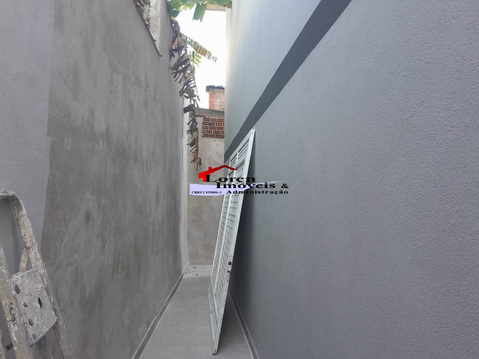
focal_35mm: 26
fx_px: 360
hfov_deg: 67.3
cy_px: 180
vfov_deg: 53.1
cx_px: 240
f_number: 1.8
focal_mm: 3.98
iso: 64
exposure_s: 1/60
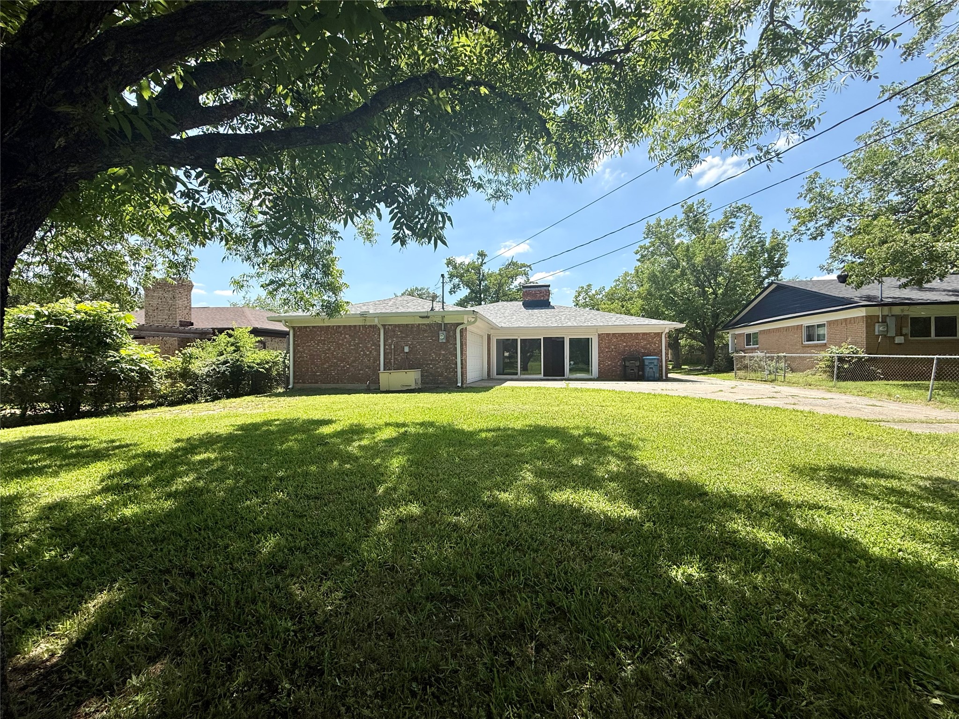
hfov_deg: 102.1
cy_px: 360
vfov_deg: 85.7
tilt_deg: -0.2
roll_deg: -0.2
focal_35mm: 14
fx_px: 388
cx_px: 480
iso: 50
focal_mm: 2.22
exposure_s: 1/1572
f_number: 2.2
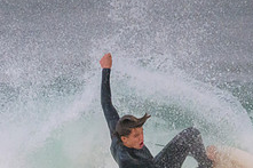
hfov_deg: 1.0
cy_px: 206
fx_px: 14747
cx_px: 131
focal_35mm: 2100
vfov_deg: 0.7
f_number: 11
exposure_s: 1/1250
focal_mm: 800
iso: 10000
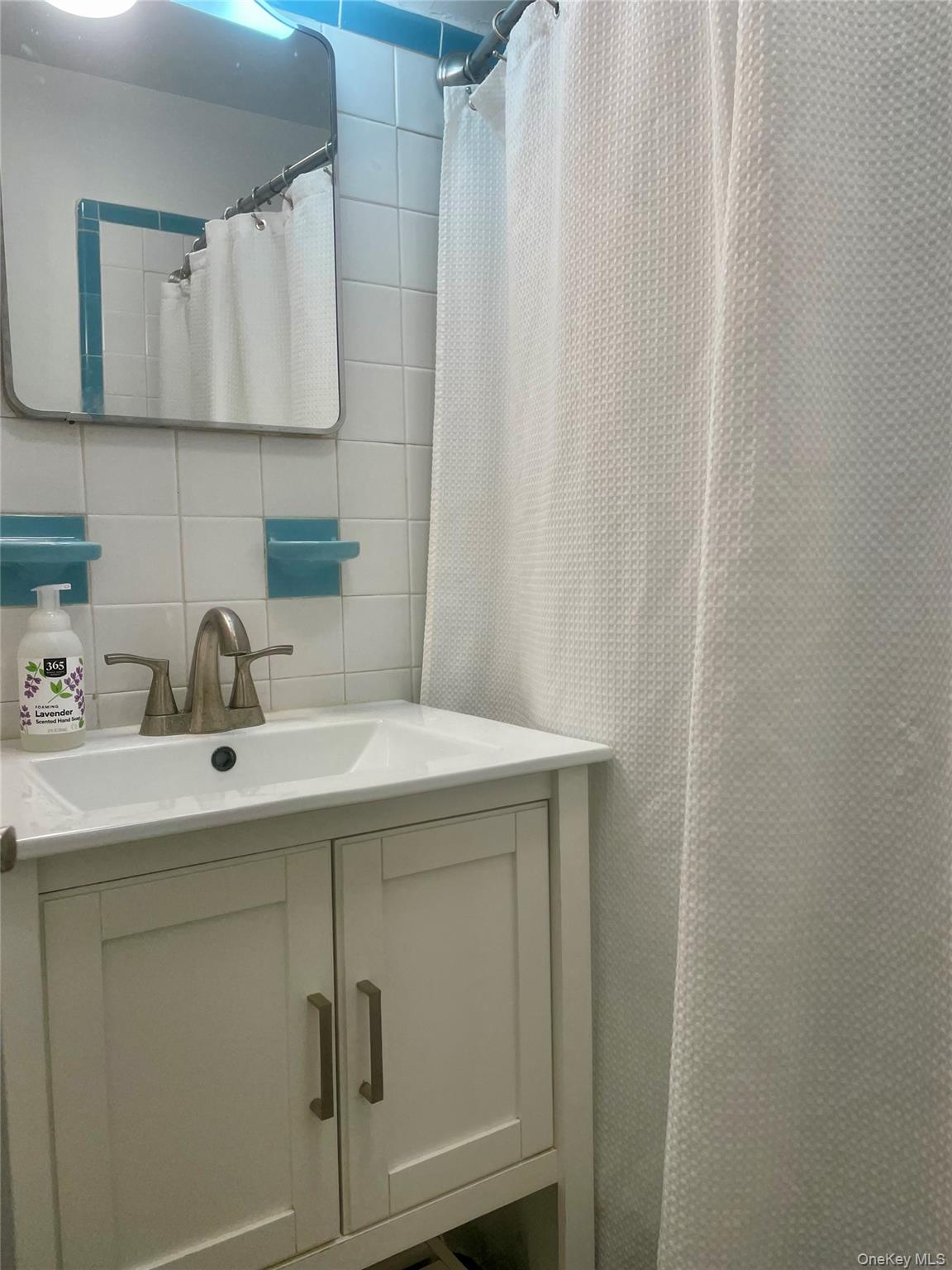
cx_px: 476
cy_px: 635
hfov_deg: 53.1
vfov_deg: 67.3
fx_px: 953
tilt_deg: -4.2
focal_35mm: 26
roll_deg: +1.2
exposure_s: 1/120
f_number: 1.6
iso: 50
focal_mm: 4.2
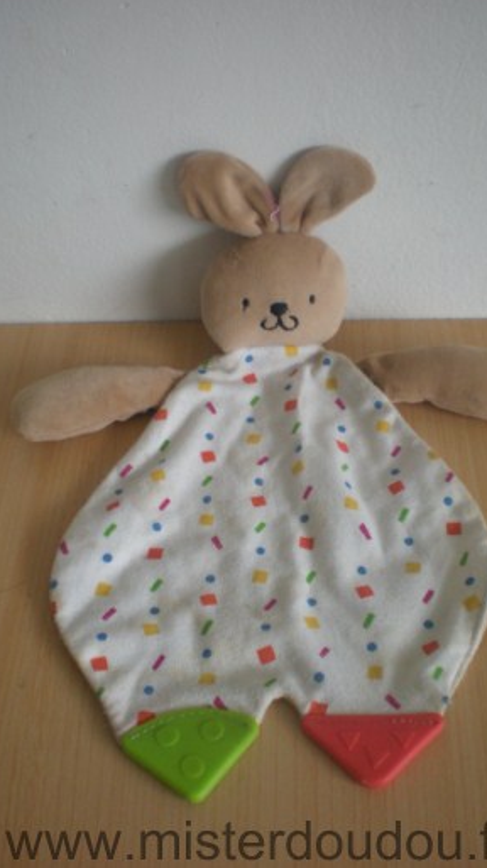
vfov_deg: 48.4
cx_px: 257
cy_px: 435
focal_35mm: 42
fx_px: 966
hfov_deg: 28.3
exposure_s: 1/59.8
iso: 186
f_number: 3.1
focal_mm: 6.3
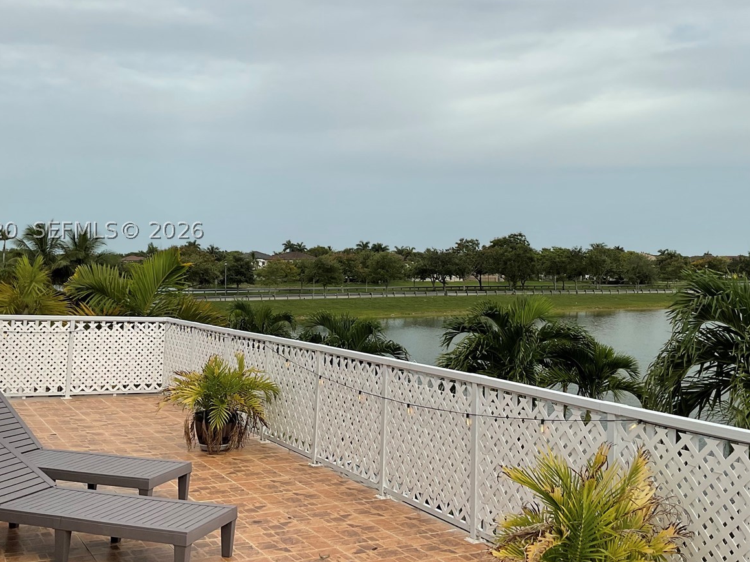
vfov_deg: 35.9
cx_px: 402
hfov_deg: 46.8
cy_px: 230
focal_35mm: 40
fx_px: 867
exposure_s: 1/1626
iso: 16
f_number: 1.8
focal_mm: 3
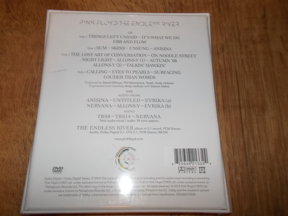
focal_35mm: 29
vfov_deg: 48.2
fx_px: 241
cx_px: 144
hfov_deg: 61.7
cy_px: 108
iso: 200
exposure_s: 1/30
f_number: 3.3
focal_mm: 4.1
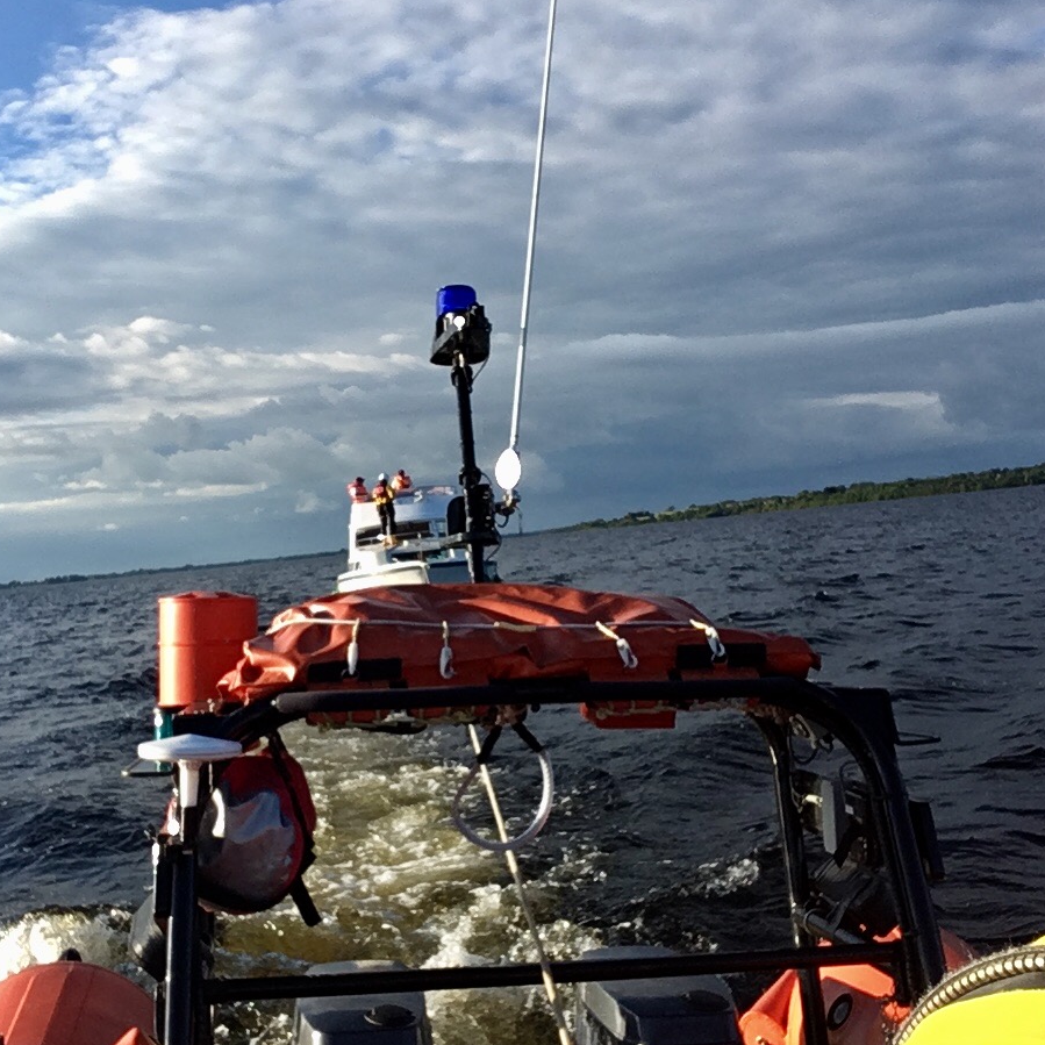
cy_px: 514
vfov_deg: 42.8
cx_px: 417
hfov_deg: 42.6
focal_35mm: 39
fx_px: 1332
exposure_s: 1/920
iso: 50
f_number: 2.4
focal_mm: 2.15
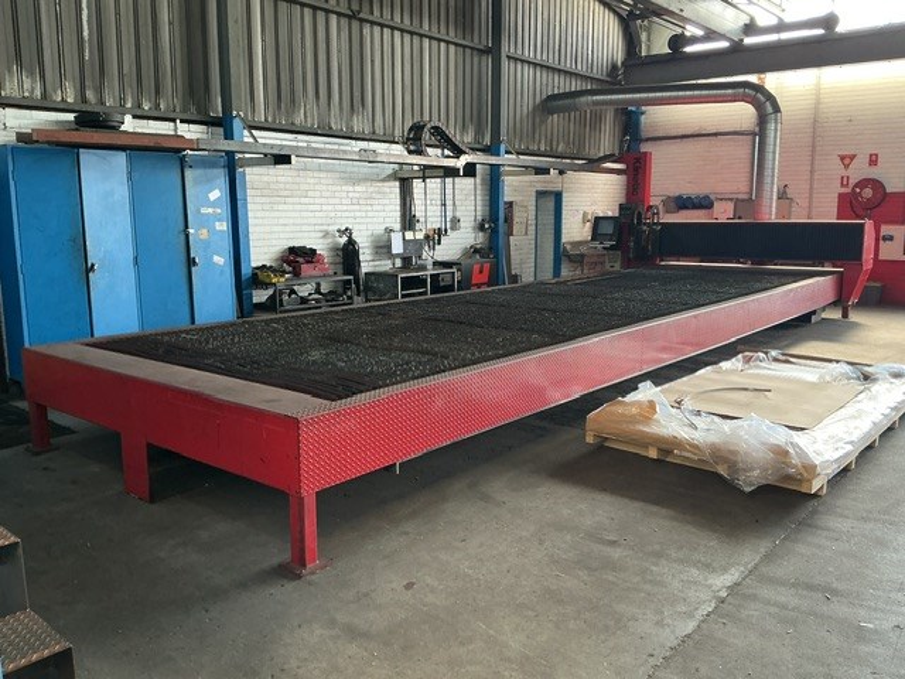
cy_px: 340
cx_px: 452
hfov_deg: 61.7
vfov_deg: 48.2
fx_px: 758
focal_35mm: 29
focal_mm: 3
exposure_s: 1/50
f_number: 1.8
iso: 100
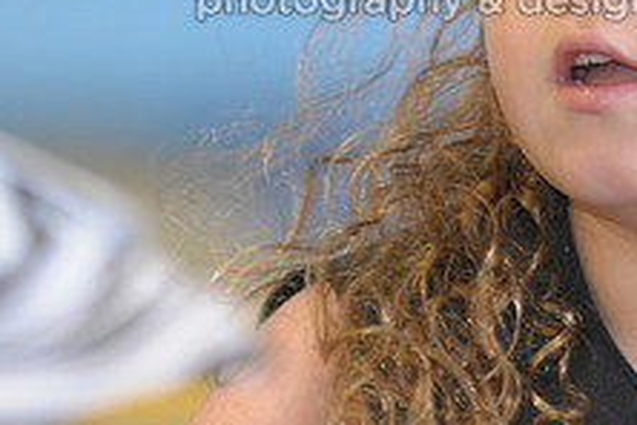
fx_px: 13181
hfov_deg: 2.8
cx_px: 488
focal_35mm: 745
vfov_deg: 1.8
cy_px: -105
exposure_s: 1/125
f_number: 2.8
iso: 500
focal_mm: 190
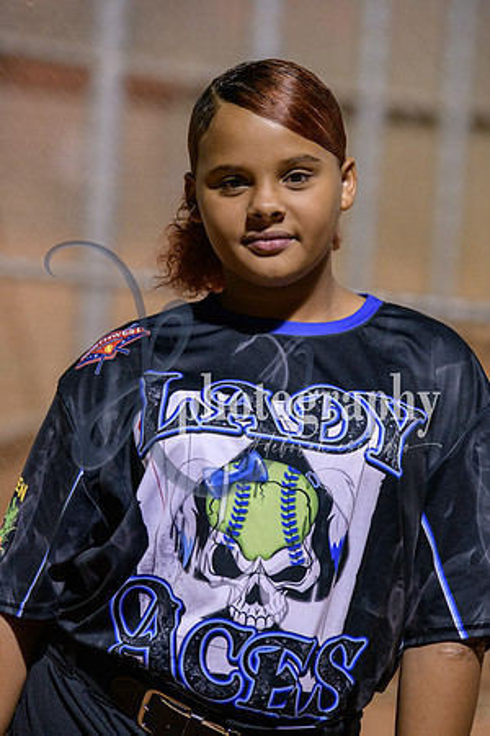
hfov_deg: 7.8
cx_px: 245
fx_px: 3573
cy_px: 368
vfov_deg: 11.7
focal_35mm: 175
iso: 4000
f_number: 5
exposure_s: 1/250
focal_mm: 175
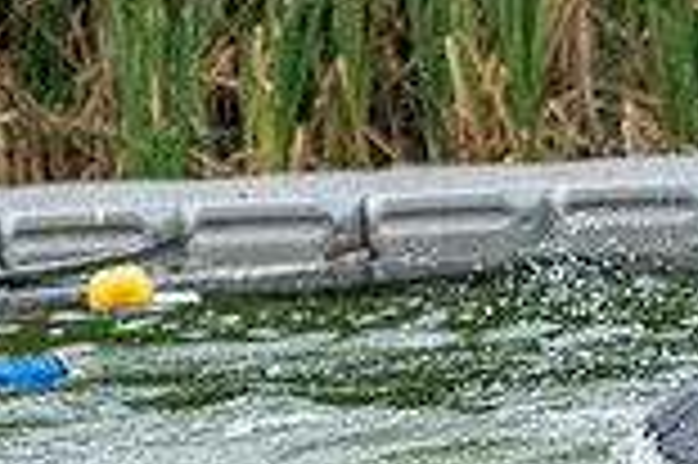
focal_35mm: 1506
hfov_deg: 1.4
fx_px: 29168
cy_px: 501
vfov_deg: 0.9
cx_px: 910
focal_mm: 400
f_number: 5.6
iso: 5000
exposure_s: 1/2000
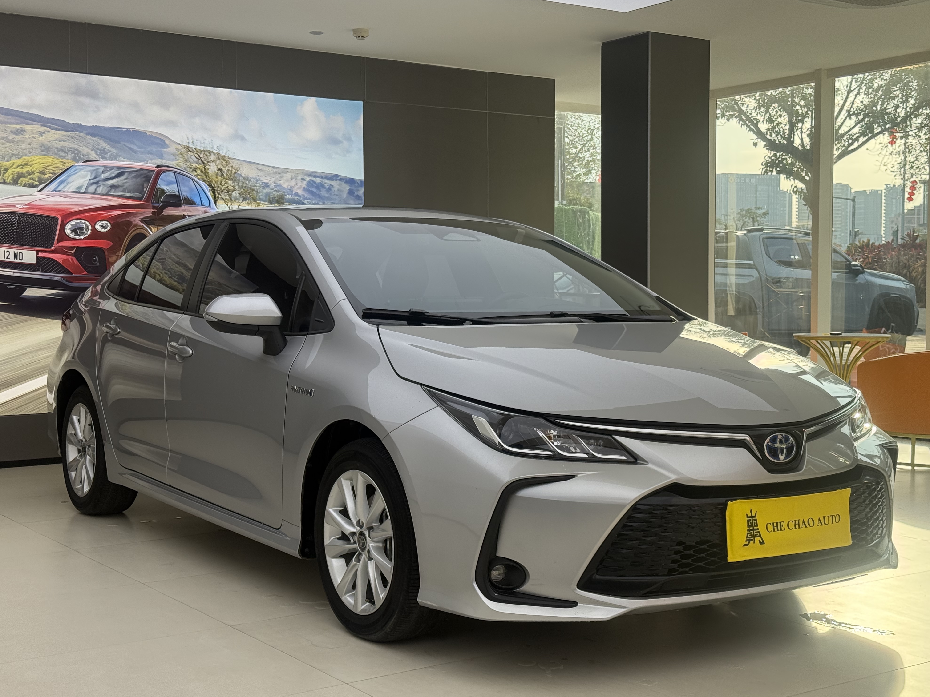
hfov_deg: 38.9
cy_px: 345
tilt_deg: -1.8
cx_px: 474
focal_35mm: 49
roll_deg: +0.2
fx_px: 1316
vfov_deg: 29.7
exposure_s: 1/712
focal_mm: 6.76
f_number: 1.78
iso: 100
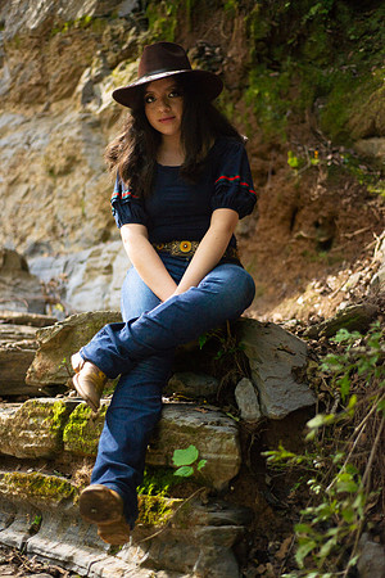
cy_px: 289
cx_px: 192
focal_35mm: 50
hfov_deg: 27.0
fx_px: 802
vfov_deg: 39.6
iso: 400
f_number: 1.8
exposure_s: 1/4000
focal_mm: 50
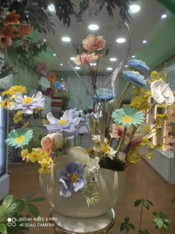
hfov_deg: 54.8
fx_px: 169
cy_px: 117
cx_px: 88
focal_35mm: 25
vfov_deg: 69.4
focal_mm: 5.43
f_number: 1.89
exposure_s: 1/100
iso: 102
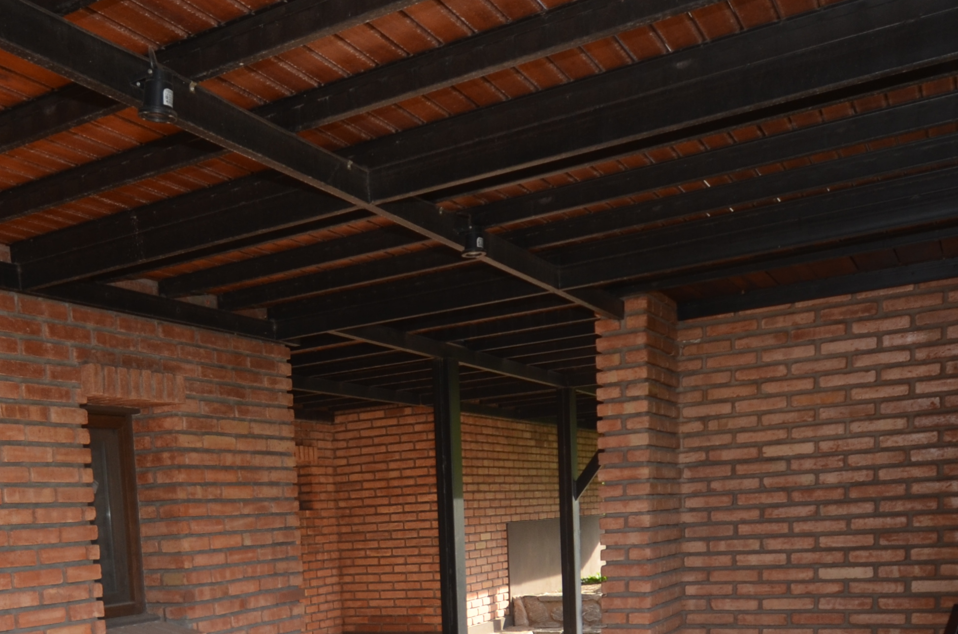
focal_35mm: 38
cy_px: 648
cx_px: 272
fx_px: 1009
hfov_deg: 49.3
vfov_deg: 31.9
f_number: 5.6
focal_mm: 10
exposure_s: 1/125
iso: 200
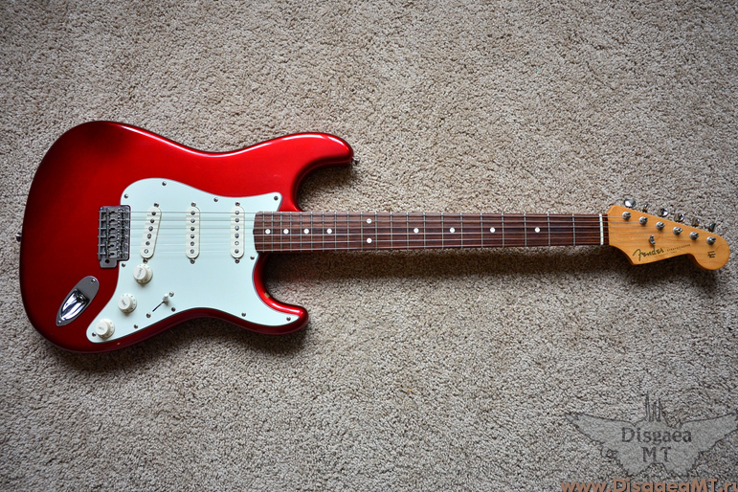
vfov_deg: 45.0
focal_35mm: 29
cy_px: 243
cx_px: 369
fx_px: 594
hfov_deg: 63.7
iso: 500
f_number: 4
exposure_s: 1/50
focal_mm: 18.5
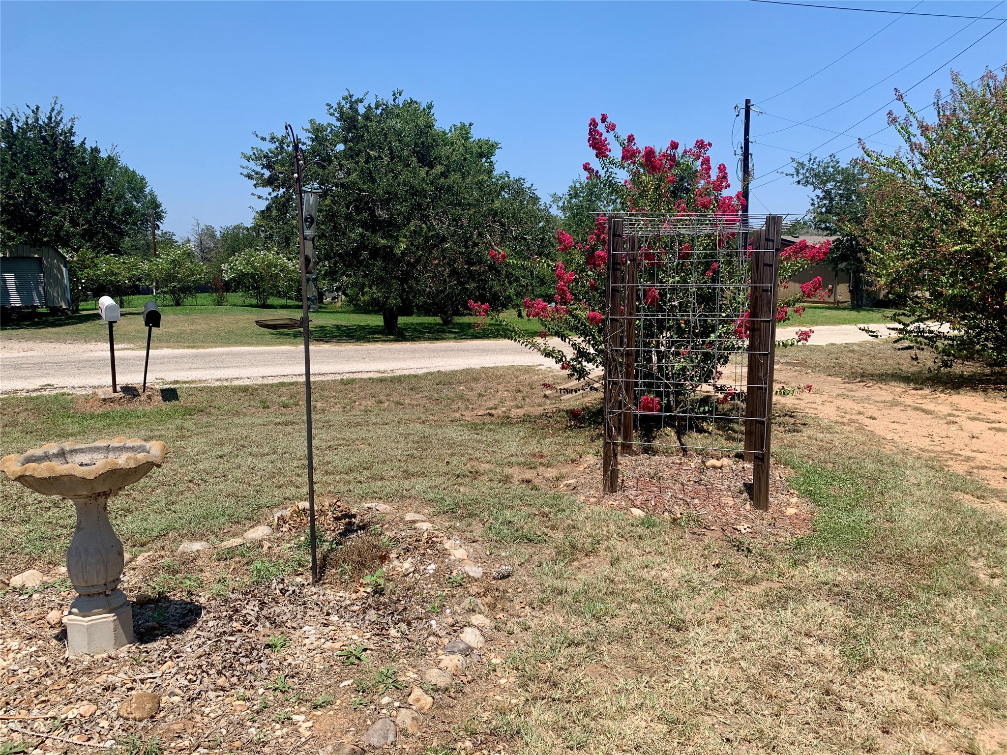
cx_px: 504
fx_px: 756
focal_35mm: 26
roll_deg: -0.7
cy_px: 378
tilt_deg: -8.7
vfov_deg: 53.1
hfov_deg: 67.3
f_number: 1.8
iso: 25
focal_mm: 4.25
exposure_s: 1/1953
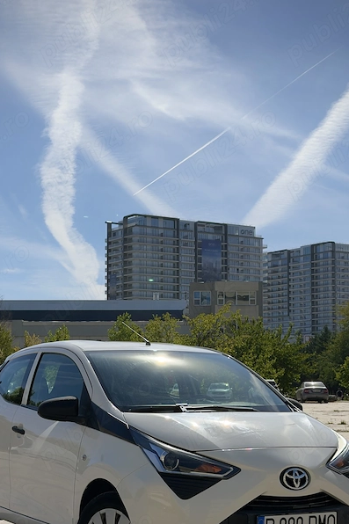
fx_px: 975
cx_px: 157
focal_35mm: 67
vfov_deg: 30.0
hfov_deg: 20.3
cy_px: 317
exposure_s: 1/7874
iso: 80
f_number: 1.78
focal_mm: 6.76
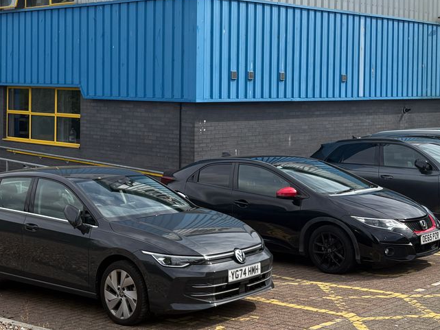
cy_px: 90
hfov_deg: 41.7
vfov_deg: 31.7
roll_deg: -0.6
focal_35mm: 45
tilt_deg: -1.8
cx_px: 160
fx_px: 572
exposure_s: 1/2985
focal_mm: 5.96
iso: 50
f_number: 1.6
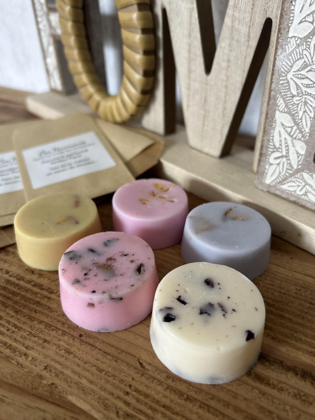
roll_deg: -0.1
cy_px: 205
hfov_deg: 51.4
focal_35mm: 27
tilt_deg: -34.6
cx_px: 159
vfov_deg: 65.3
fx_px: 328
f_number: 1.5
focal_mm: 5.7
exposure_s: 1/60
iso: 160
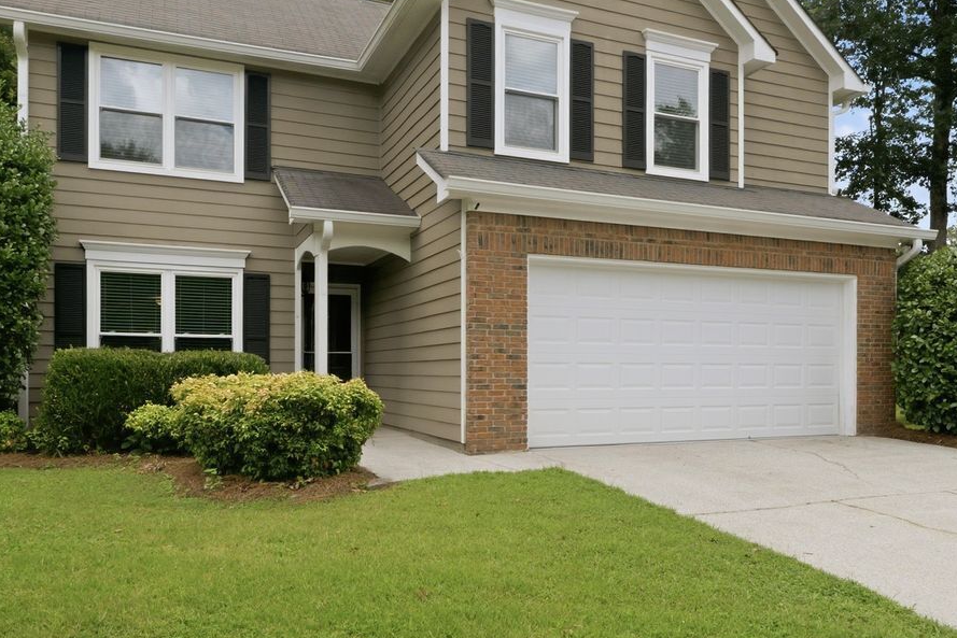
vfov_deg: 46.6
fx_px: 740
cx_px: 510
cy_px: 341
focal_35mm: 28
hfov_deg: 65.7
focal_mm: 11
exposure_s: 1/200
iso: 100
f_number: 7.1
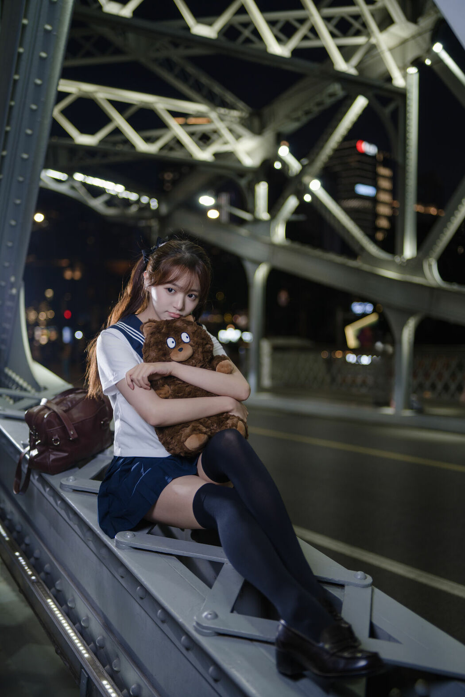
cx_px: 232
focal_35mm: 35
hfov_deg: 37.9
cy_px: 348
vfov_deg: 54.4
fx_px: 678
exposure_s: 1/160
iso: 200
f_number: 1.4
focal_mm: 35
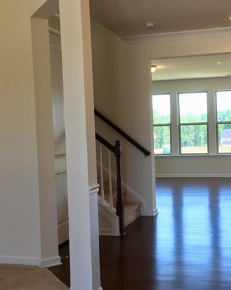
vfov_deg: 39.6
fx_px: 402
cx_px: 155
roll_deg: +1.7
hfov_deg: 31.8
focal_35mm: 47
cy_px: 147
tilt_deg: -1.6
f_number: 2.2
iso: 25
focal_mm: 4.15
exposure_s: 1/60
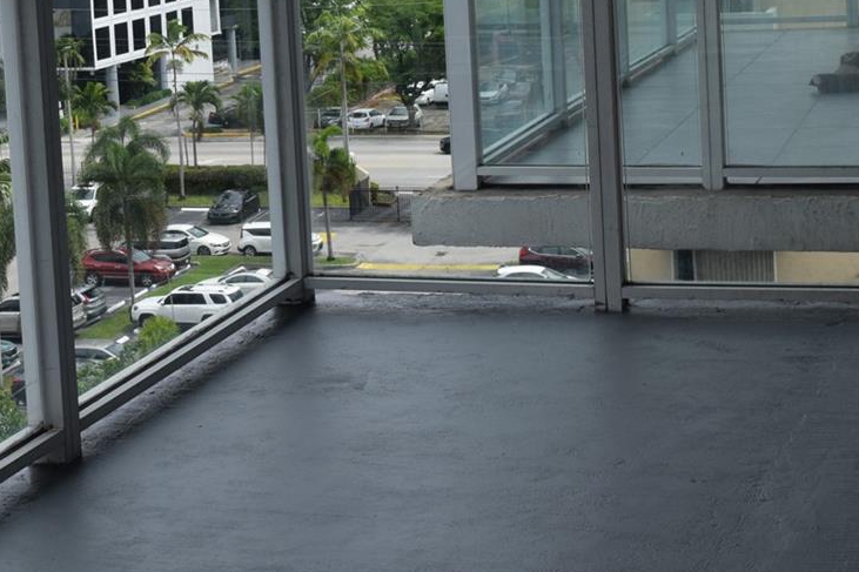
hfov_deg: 24.6
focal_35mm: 82
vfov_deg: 16.4
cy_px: 31
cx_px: 284
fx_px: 1958
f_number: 10
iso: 200
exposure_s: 1/400
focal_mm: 25
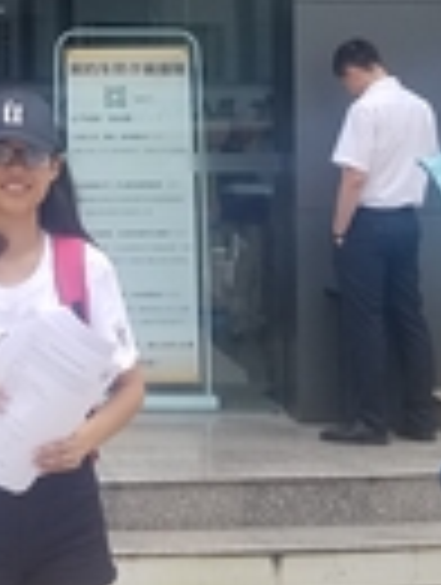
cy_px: 32
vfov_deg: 19.9
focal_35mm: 96
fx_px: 1625
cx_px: 45
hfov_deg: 15.3
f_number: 1.7
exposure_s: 1/1180
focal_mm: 4.2
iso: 50
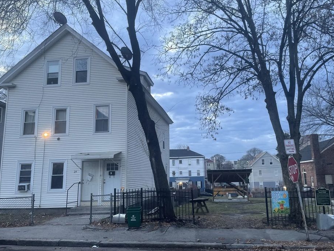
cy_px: 127
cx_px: 177
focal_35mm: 28
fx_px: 270
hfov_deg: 63.4
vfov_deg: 49.8
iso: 125
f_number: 1.6
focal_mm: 5.1
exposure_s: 1/109
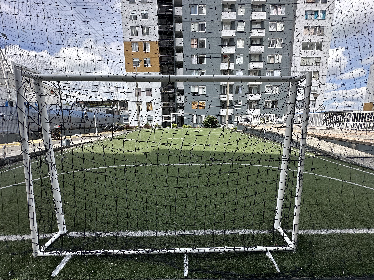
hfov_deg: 102.1
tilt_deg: -10.0
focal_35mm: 14
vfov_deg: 85.7
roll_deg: +0.0
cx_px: 187
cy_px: 140
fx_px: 151
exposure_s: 1/947
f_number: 2.2
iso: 40
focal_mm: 2.22
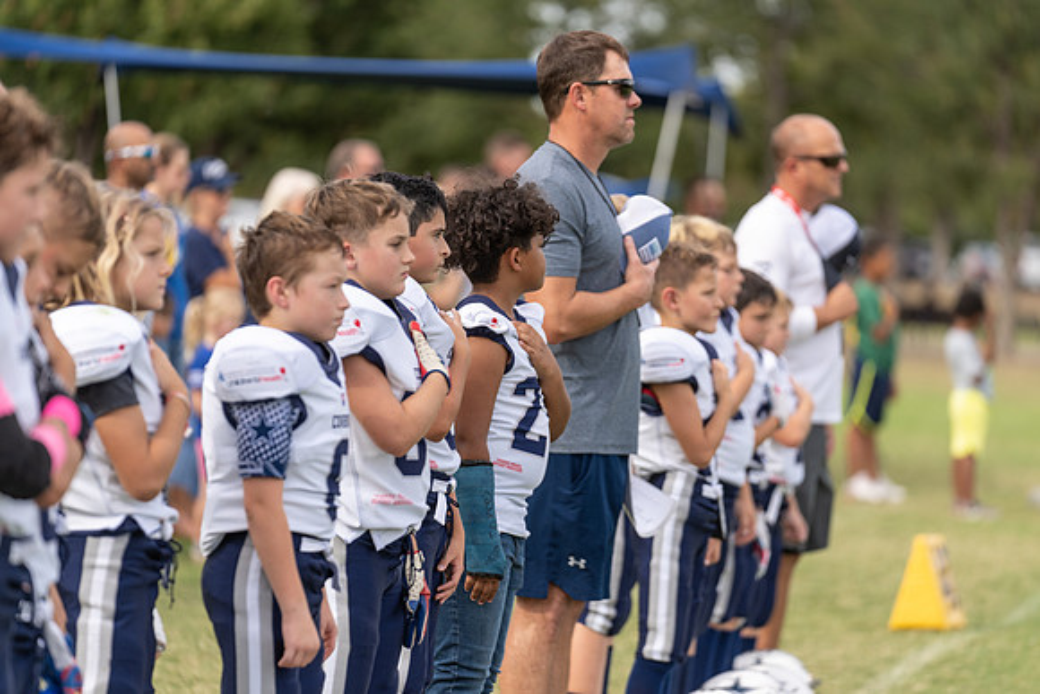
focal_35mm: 191
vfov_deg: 7.2
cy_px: 347
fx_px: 5519
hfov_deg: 10.8
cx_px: 520
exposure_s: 1/1250
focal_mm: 191
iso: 160
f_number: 2.8
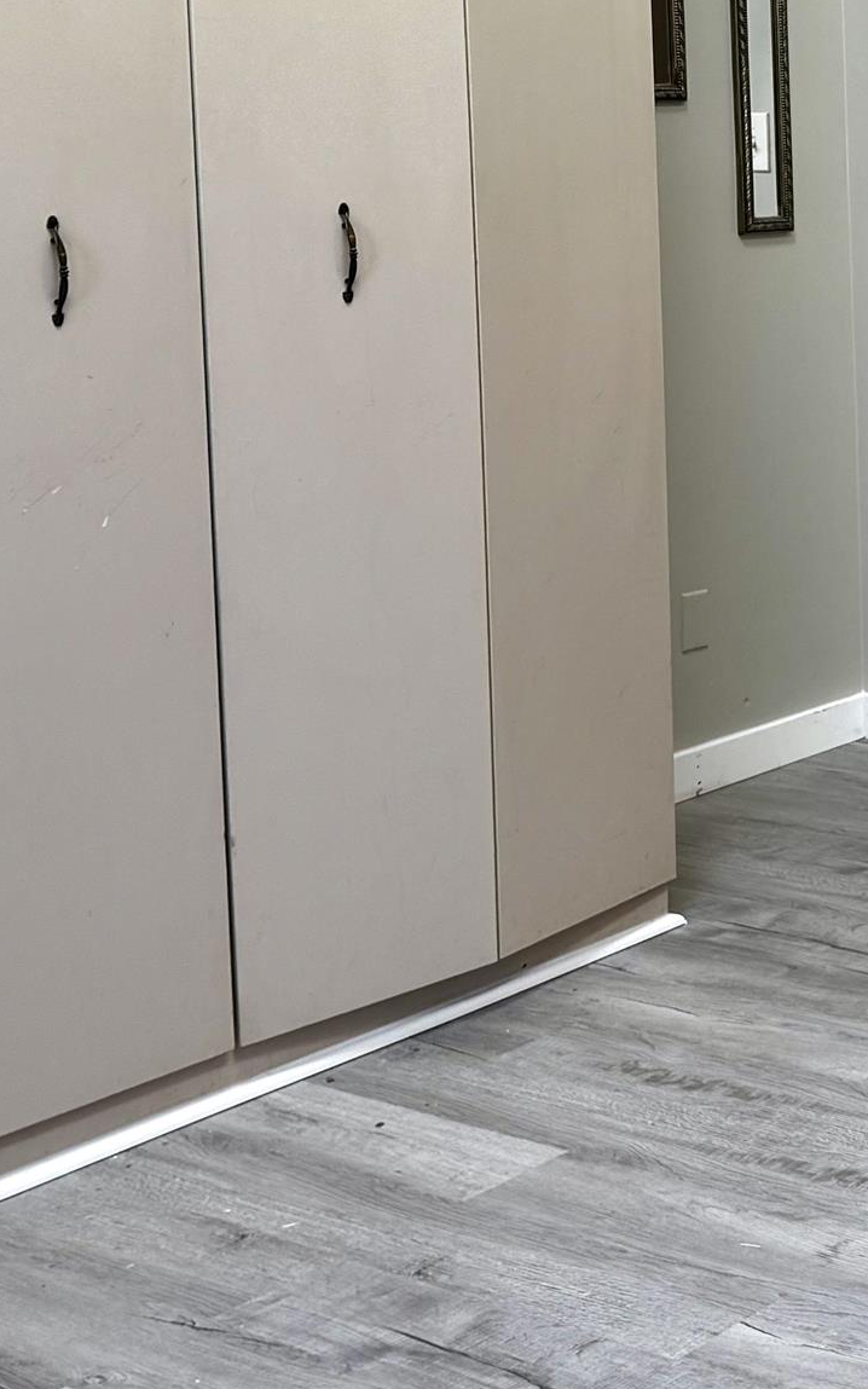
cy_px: 320
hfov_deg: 17.2
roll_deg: +1.0
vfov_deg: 29.6
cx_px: 1312
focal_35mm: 68
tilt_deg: -4.9
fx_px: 2574
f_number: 1.78
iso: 80
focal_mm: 6.76
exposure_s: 1/120
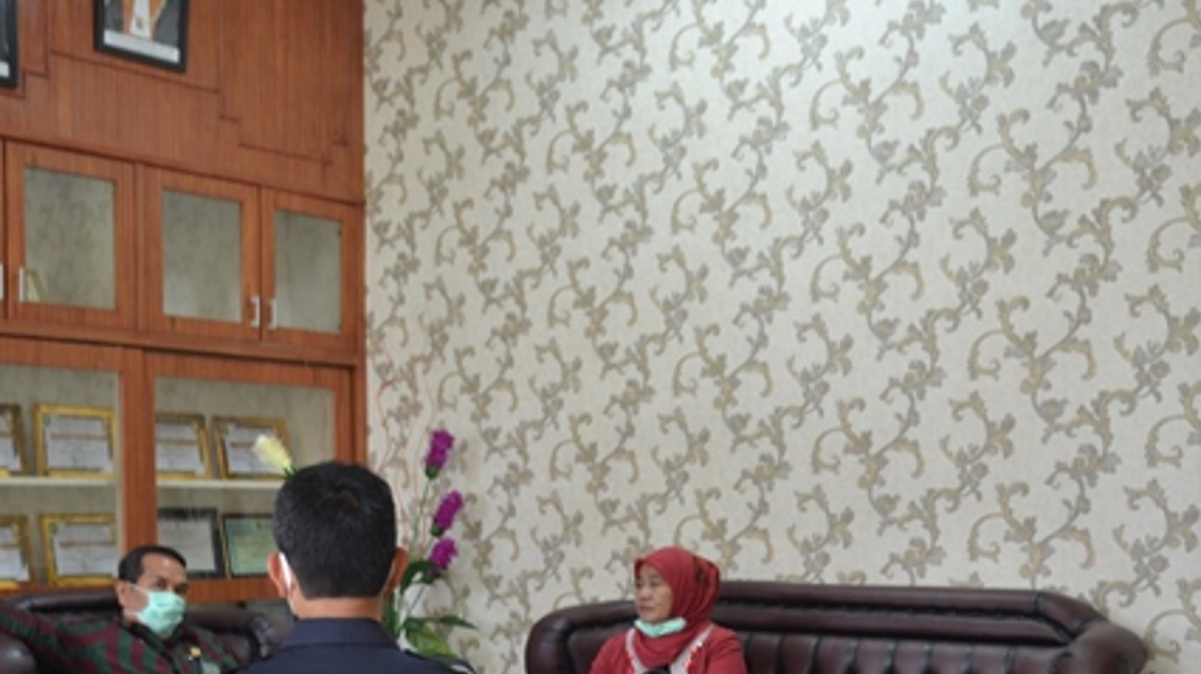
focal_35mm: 52
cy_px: 574
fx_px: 1655
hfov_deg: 39.8
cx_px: 657
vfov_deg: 22.6
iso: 400
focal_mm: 22
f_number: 3.8
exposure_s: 1/15
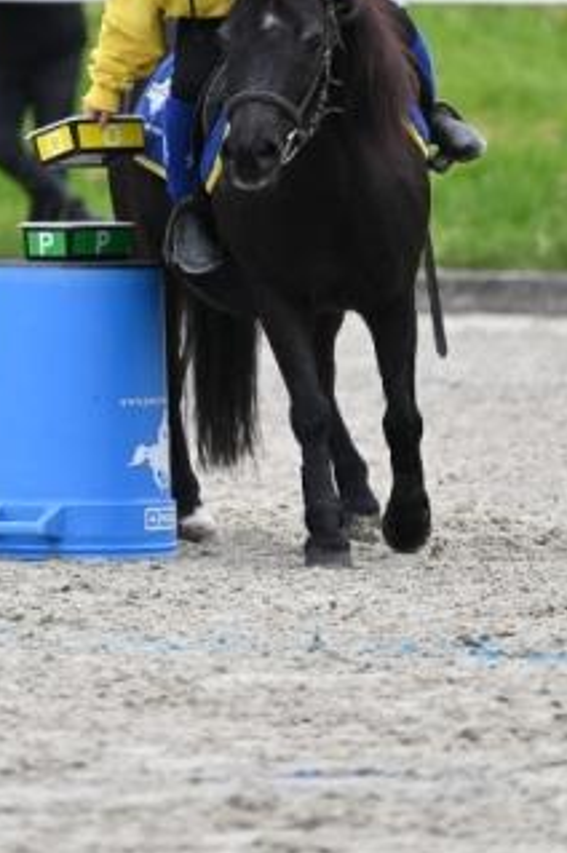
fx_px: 12453
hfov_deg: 2.6
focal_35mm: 526
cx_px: 122
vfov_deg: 3.9
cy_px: 128
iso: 500
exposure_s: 1/1250
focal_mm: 280
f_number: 5.3
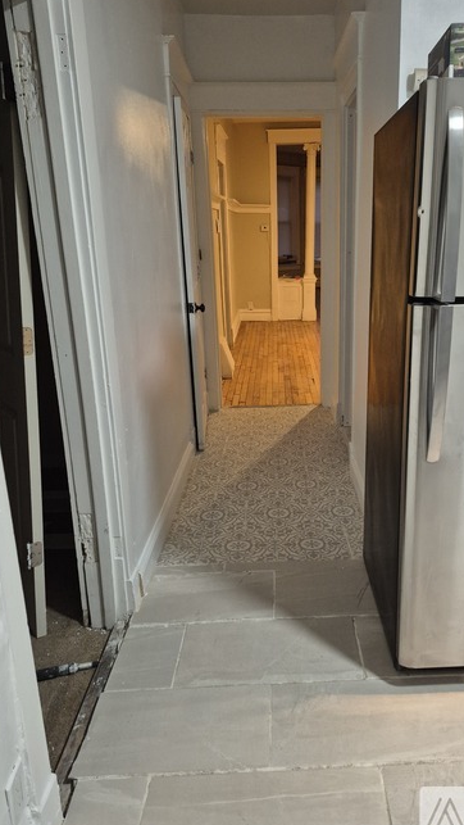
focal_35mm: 26
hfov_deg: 43.8
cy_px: 410
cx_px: 306
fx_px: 568
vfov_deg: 71.9
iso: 640
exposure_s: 1/120
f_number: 1.8
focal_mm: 5.4
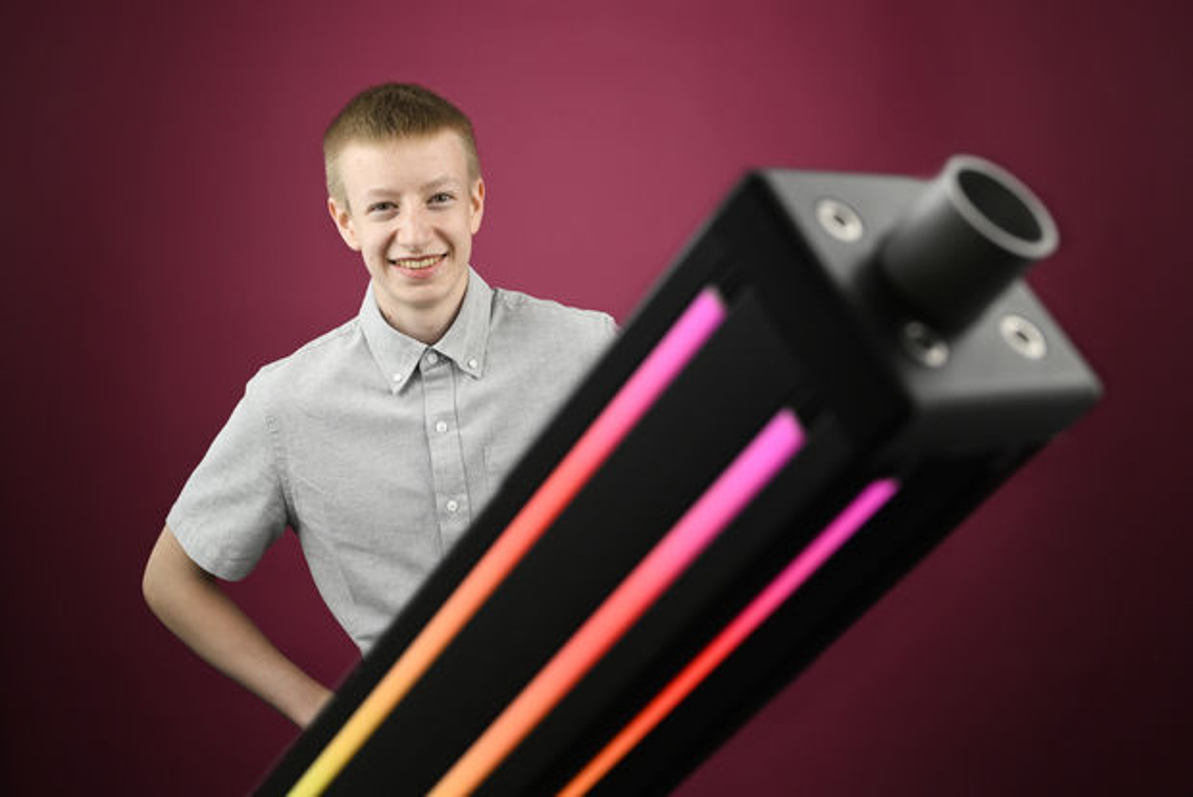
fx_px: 1326
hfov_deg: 48.4
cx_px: 596
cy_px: 398
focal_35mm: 40
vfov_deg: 33.4
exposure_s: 1/320
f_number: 7.1
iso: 800
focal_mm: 40
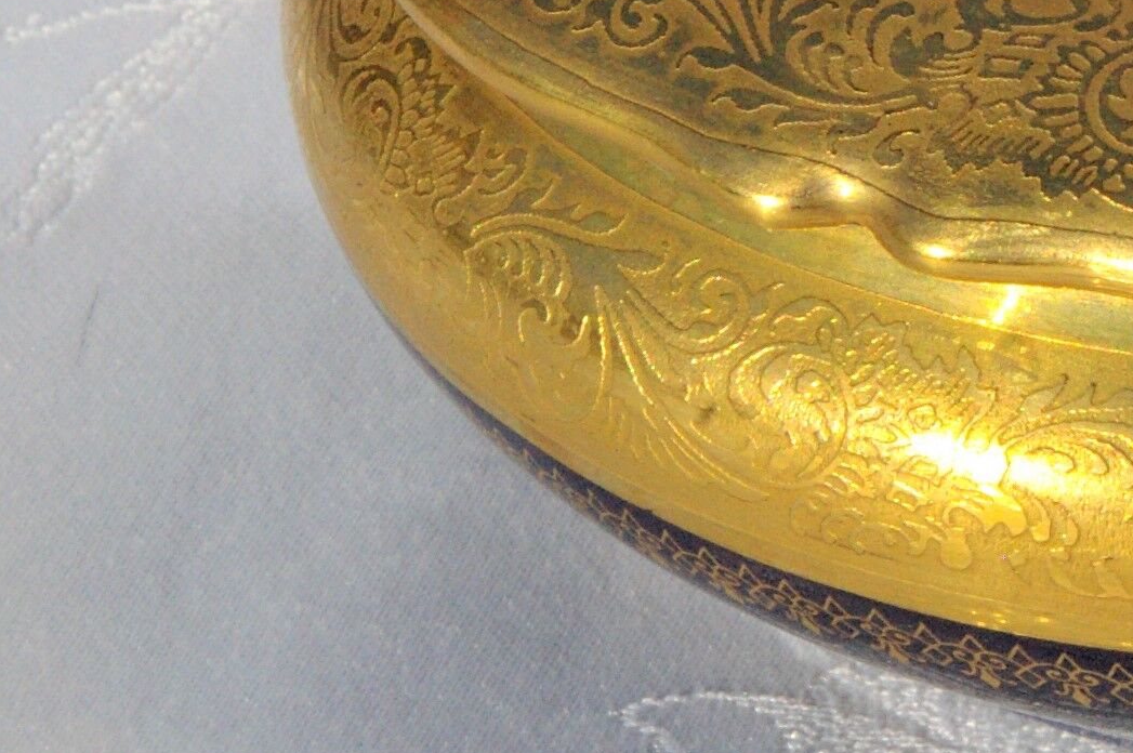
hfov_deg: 17.1
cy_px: -21
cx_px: 1488
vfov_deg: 12.1
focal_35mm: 112
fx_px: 3522
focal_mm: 26
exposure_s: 1/1000
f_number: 13
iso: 1600
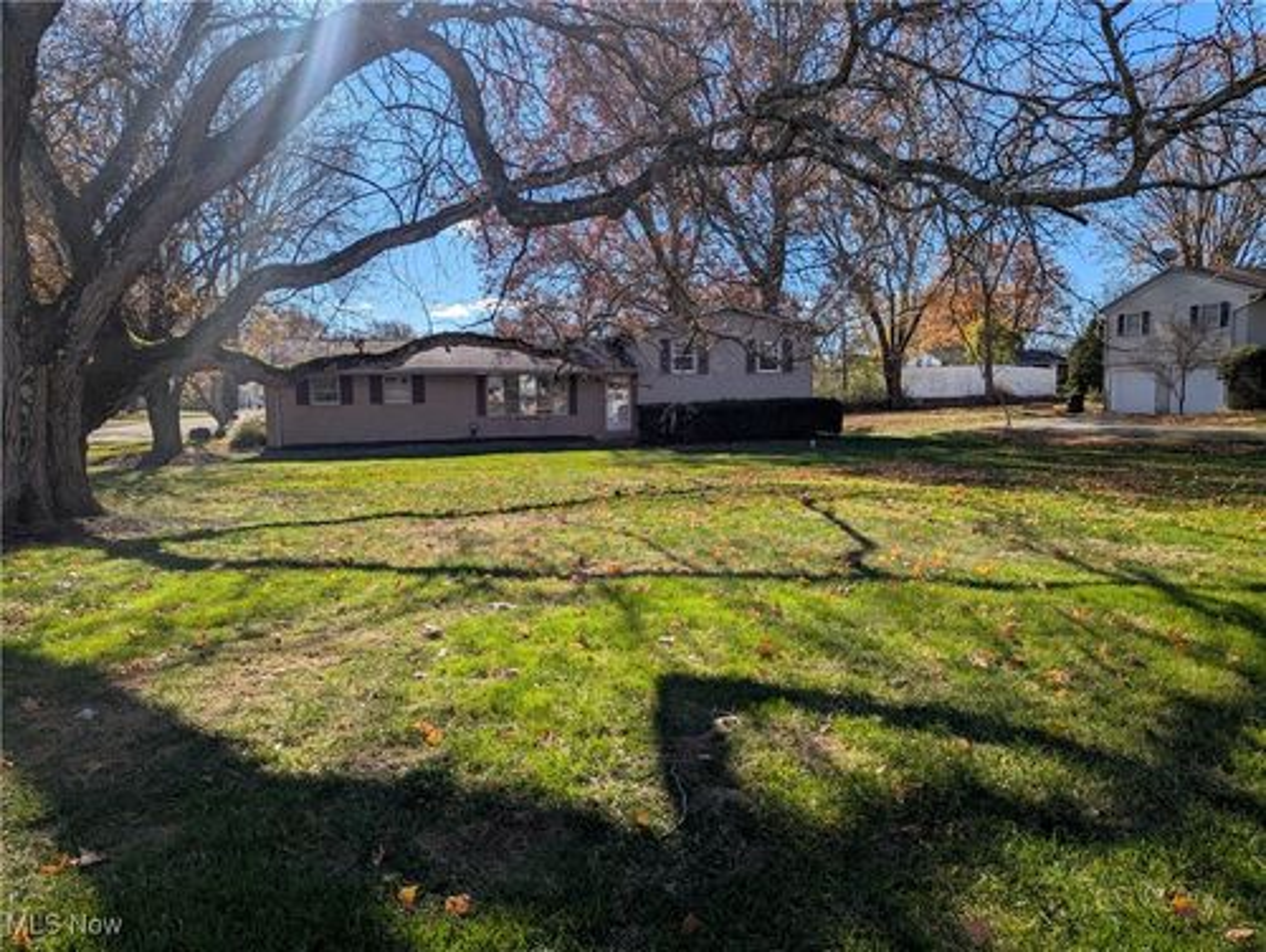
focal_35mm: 24
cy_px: 476
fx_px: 879
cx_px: 633
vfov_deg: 56.9
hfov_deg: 71.5
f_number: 1.85
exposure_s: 1/2217
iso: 42
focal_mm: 6.81
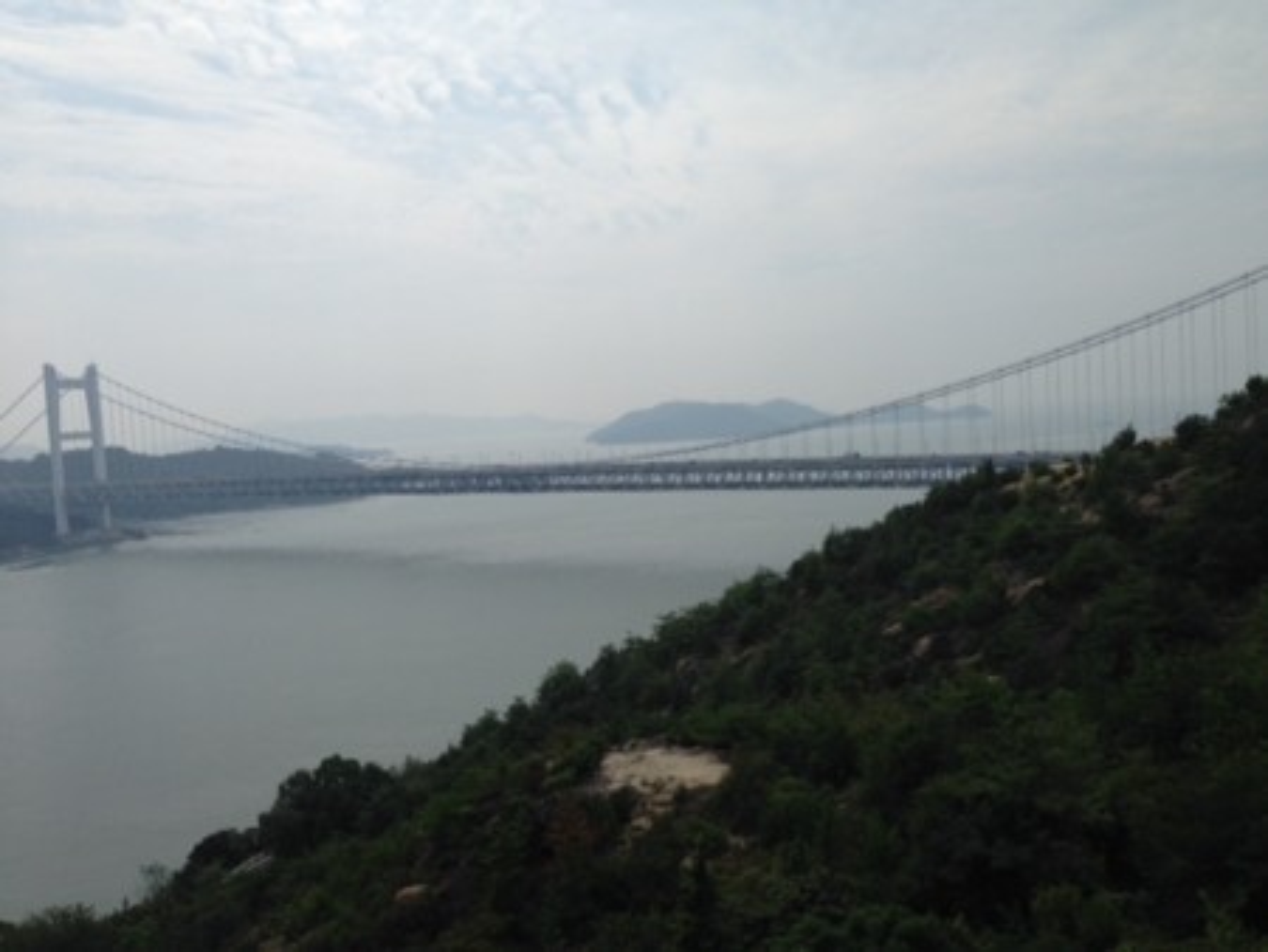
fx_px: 1209
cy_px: 476
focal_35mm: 33
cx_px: 634
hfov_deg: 55.3
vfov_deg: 43.0
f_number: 2.4
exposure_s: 1/3876
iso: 50
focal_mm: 4.12
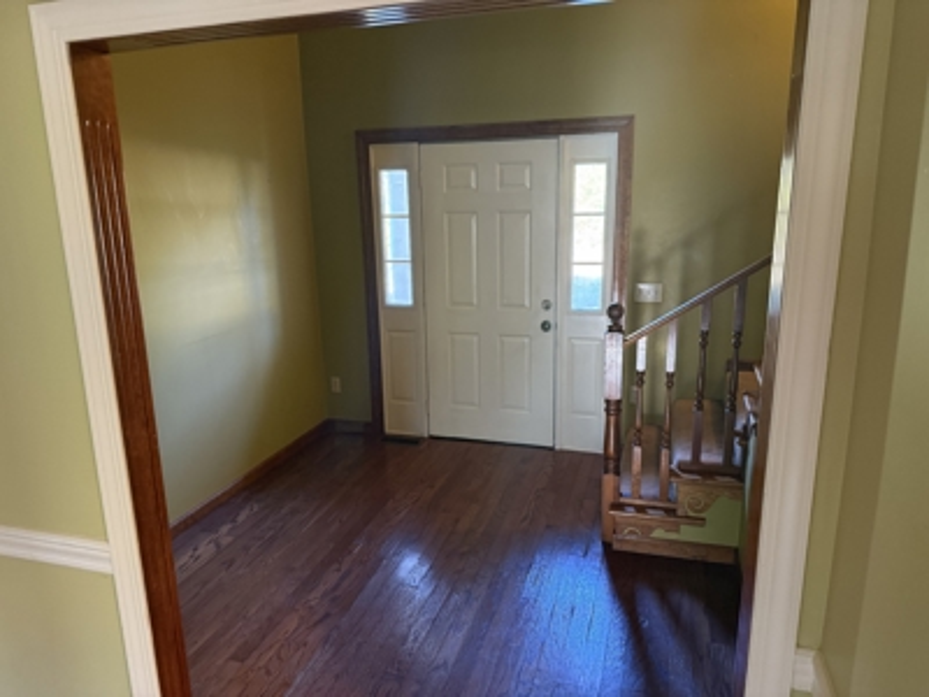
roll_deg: +0.8
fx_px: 644
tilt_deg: -13.2
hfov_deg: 71.6
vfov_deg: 56.8
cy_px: 348
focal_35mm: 24
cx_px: 464
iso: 640
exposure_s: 1/40
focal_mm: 6.76
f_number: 1.78
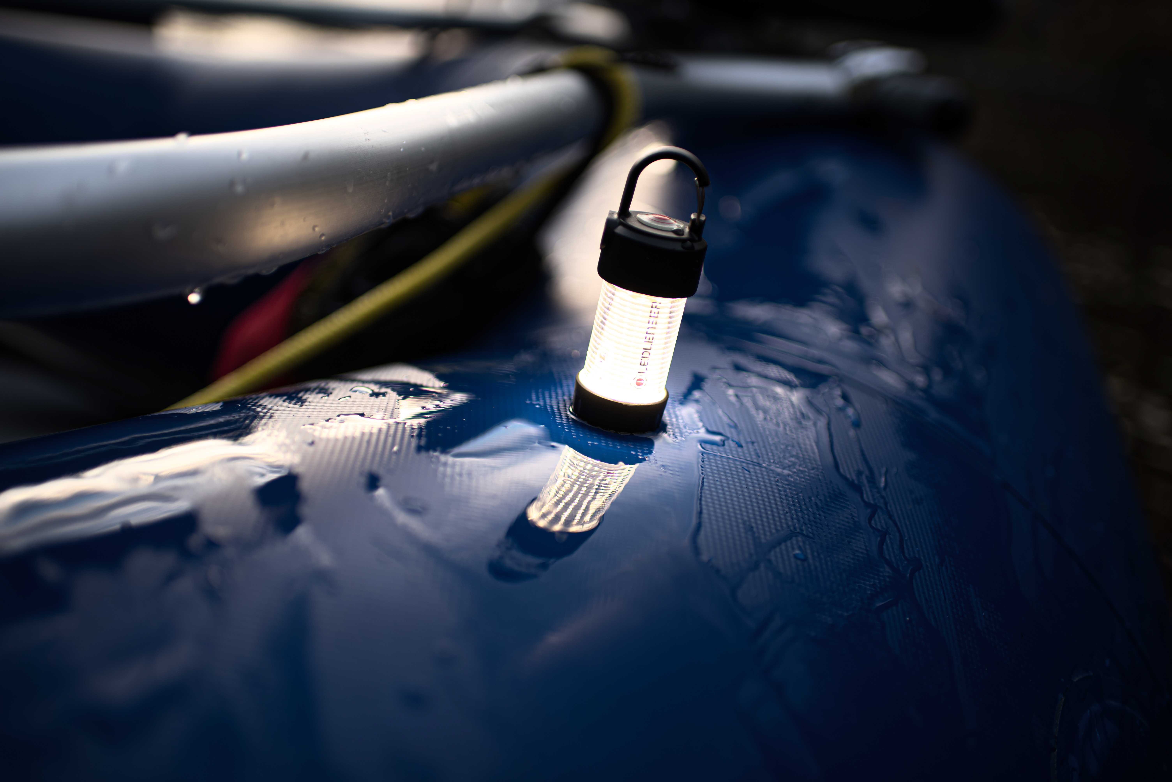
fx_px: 1140
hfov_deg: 54.4
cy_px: 391
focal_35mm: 35
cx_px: 586
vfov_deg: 37.9
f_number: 1.8
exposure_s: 1/320
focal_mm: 35
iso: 50
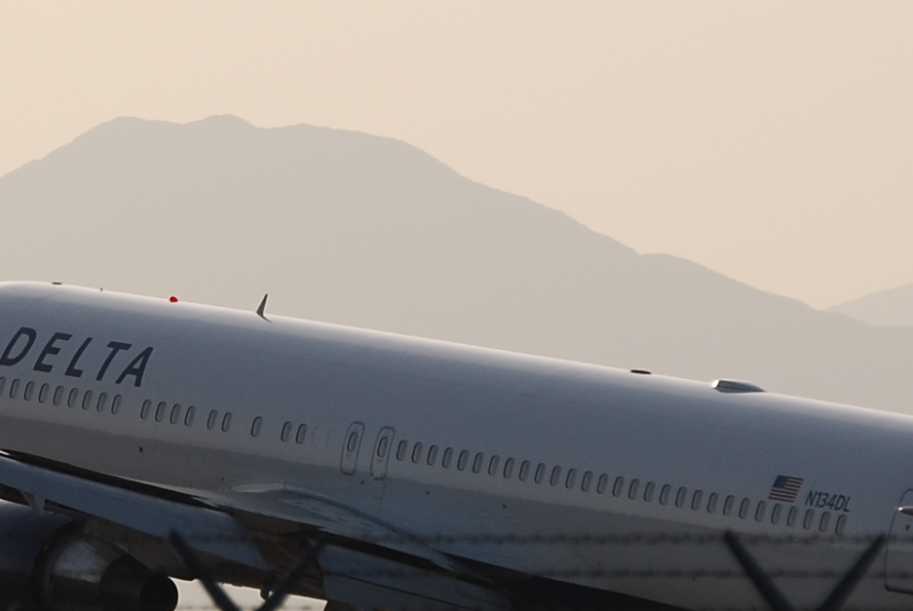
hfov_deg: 2.5
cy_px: 326
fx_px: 21252
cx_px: 396
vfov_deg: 1.6
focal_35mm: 837
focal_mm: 135
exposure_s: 1/1000
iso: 100
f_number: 5
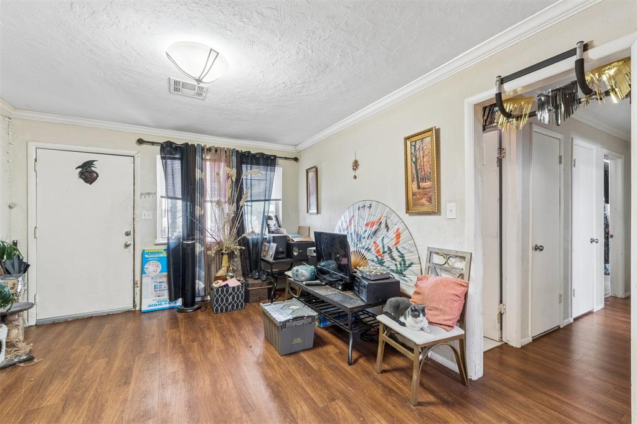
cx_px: 318
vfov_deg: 77.3
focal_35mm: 15
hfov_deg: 100.4
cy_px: 212
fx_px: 265
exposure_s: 1/2
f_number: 10
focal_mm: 10
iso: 200
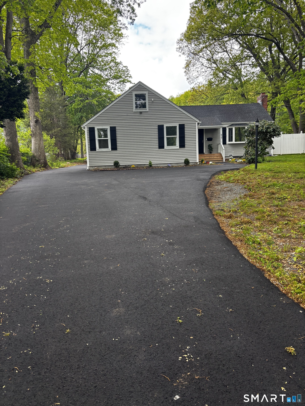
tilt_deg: -10.3
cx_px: 152
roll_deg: +1.7
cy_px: 203
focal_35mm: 26
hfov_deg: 53.1
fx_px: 305
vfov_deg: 67.3
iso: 50
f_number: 1.6
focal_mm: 5.96
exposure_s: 1/222
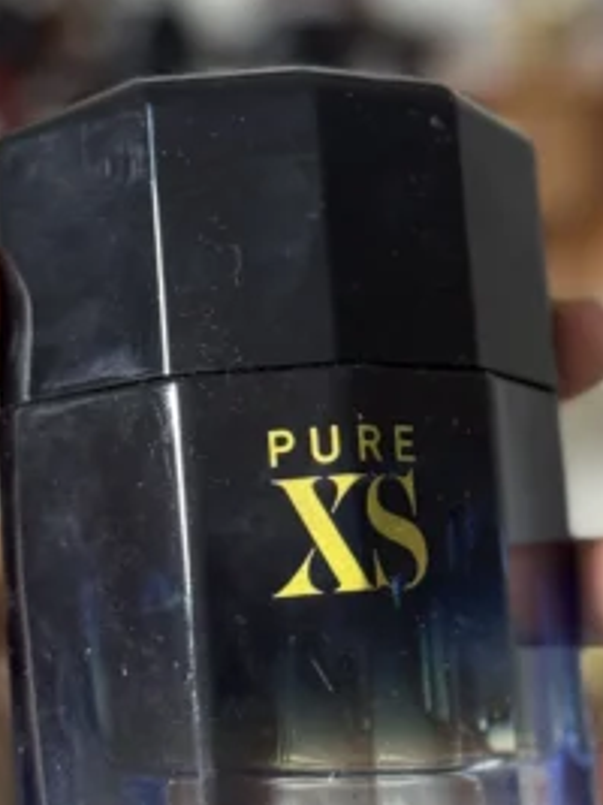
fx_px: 2394
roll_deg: +1.5
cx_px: 338
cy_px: 556
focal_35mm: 103
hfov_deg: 14.4
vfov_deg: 19.0
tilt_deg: -21.9
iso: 200
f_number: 1.78
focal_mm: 6.76
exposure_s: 1/50
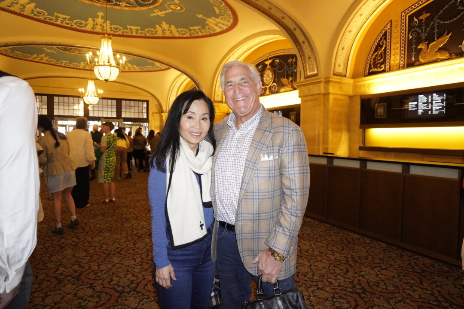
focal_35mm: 24
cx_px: 232
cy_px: 154
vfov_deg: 53.1
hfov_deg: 73.7
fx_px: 309
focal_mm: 16
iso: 2500
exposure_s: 1/60
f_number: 3.5
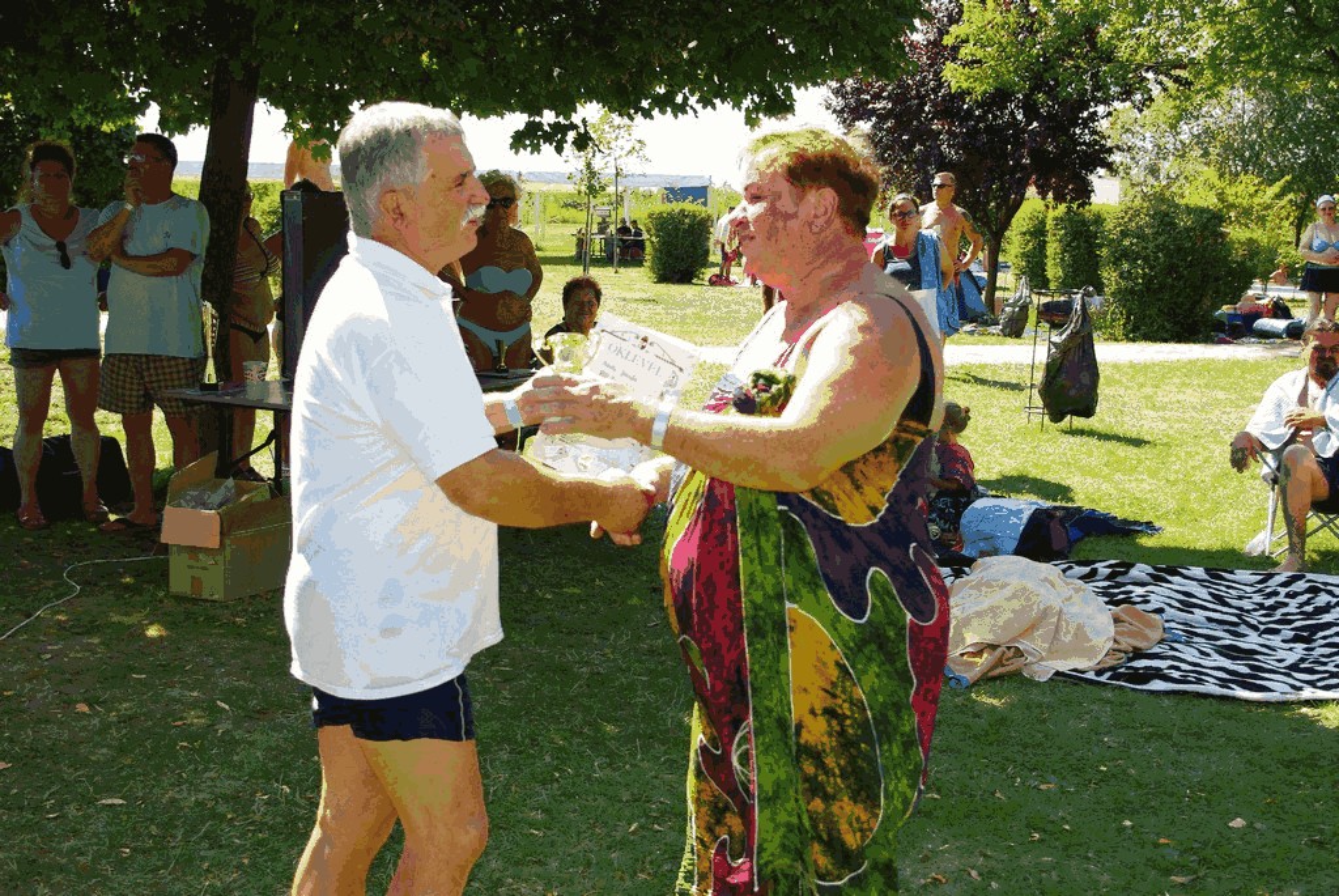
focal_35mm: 46
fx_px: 1713
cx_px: 670
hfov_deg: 42.7
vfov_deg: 29.3
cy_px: 448
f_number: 5.6
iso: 100
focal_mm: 30.63
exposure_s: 1/180
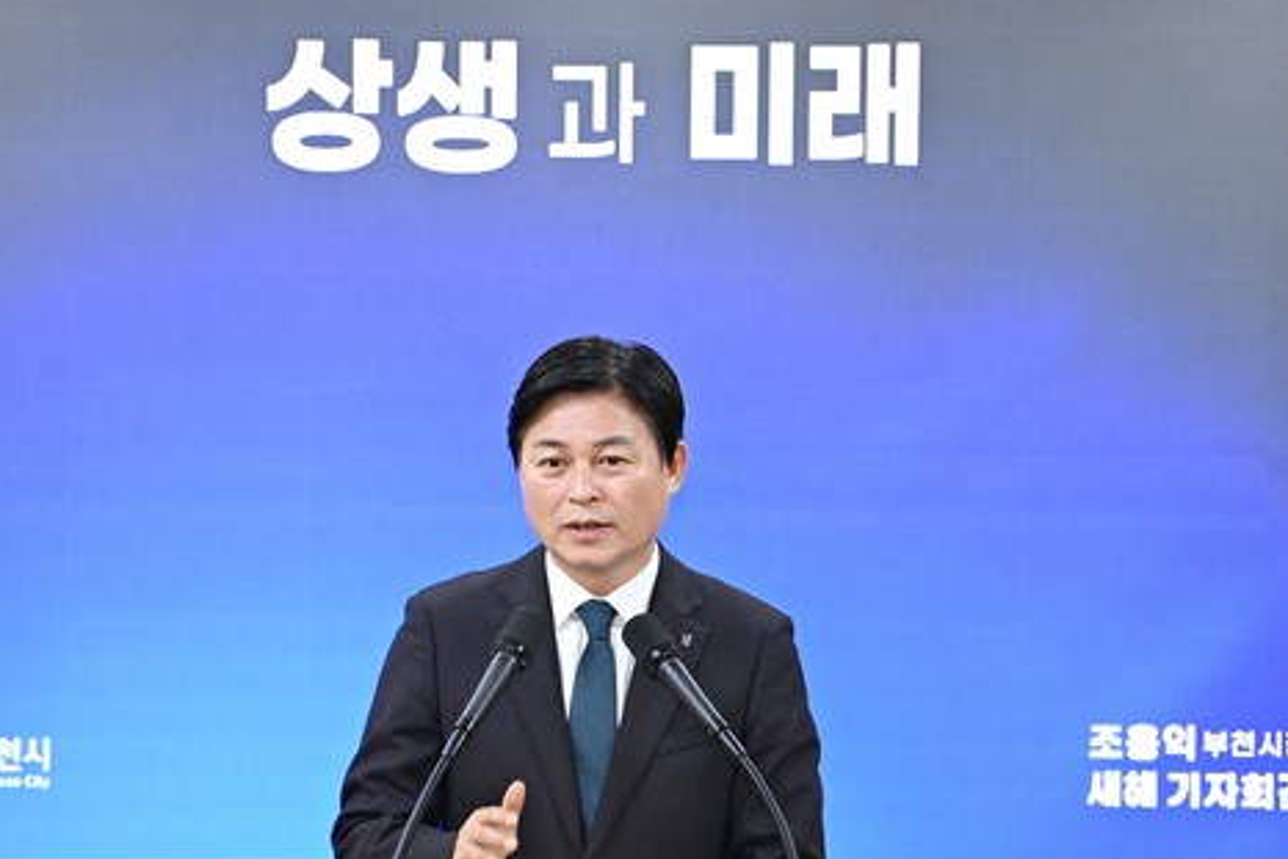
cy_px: 511
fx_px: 5762
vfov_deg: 8.5
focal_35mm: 161
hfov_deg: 12.7
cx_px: 514
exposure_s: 1/100
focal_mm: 125
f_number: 4.5
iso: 1600
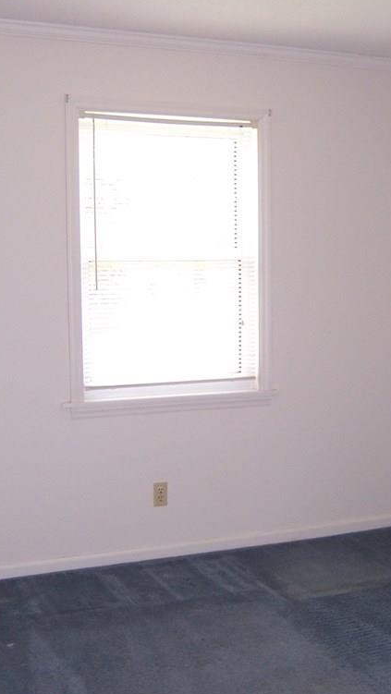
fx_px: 902
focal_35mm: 49
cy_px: 345
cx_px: 213
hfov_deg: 24.4
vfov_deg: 42.1
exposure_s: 1/60
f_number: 2.8
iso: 140
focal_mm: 5.5
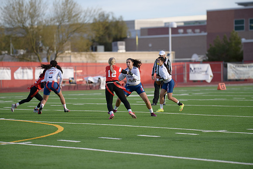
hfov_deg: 11.4
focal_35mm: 180
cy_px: 84
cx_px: 126
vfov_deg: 7.6
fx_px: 1265
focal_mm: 180
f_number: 2.8
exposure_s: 1/3200
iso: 500
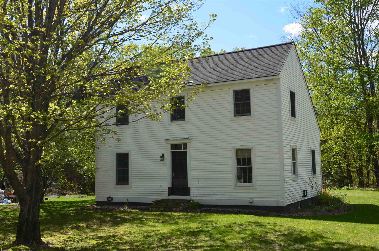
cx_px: 190
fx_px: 425
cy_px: 126
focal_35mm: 40
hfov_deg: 48.0
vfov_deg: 32.9
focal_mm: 27
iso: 250
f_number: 10
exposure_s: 1/250
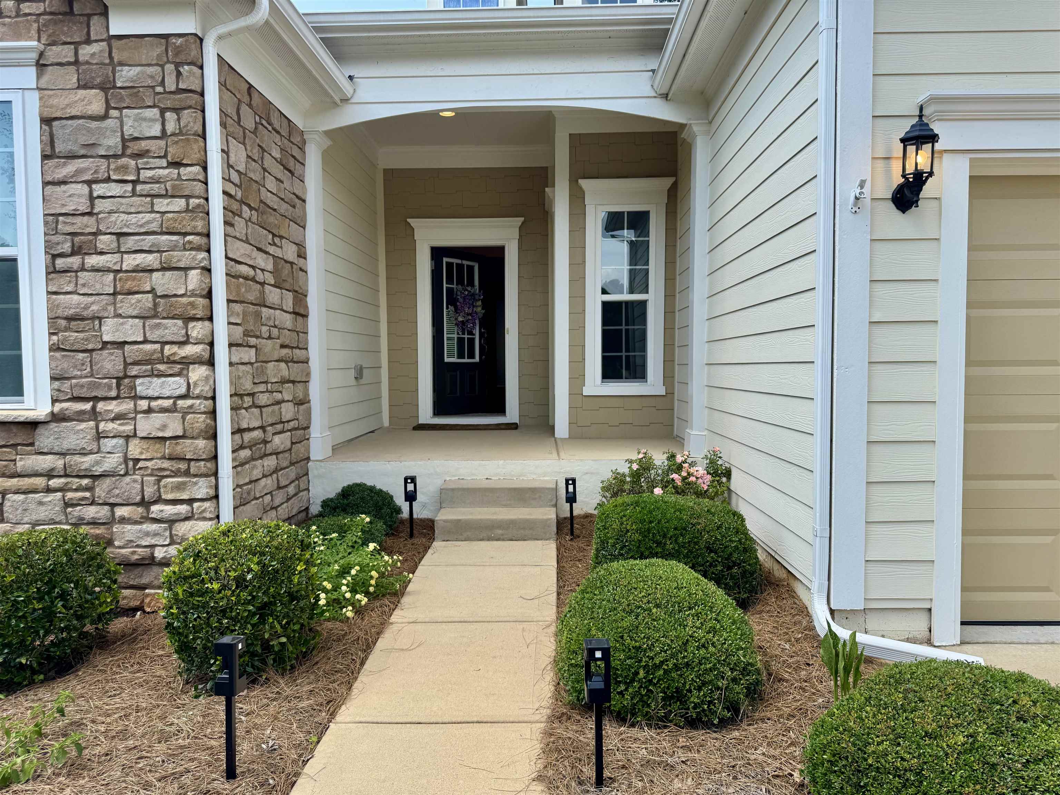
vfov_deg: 56.8
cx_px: 530
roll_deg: +0.0
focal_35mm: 24
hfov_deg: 71.6
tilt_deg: -3.0
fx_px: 735
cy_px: 398
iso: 80
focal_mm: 6.76
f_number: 1.78
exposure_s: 1/1560
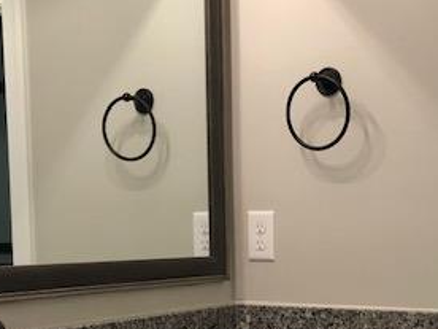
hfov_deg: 29.7
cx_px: 281
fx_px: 822
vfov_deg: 22.0
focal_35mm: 65
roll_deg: +1.7
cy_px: 302
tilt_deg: -4.2
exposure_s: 1/30
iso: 32
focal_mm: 3.99
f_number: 1.8
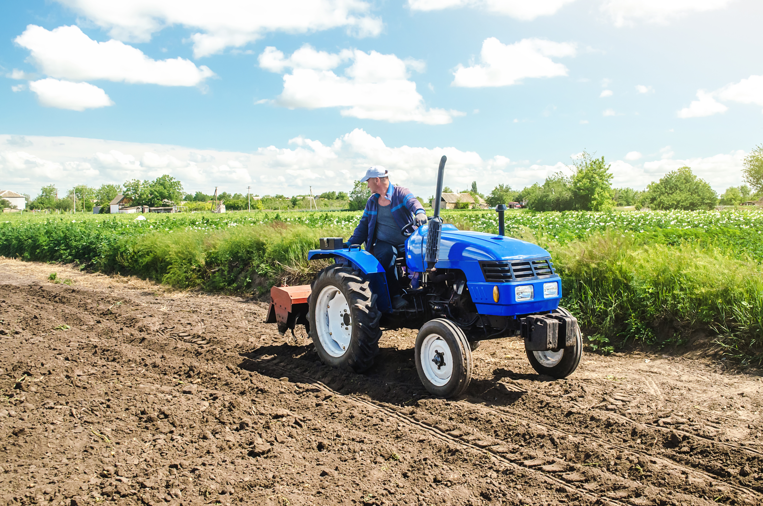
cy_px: 253
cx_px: 382
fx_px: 920
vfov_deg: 30.7
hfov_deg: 45.0
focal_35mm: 44
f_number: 8
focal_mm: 29
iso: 400
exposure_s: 1/320
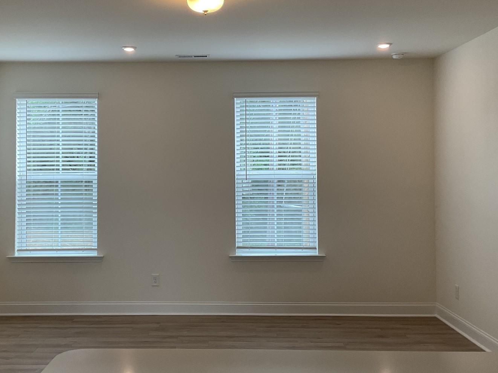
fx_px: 647
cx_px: 205
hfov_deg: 41.9
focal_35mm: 45
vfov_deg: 32.1
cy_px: 156
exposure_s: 1/120
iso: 50
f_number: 1.8
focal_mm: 3
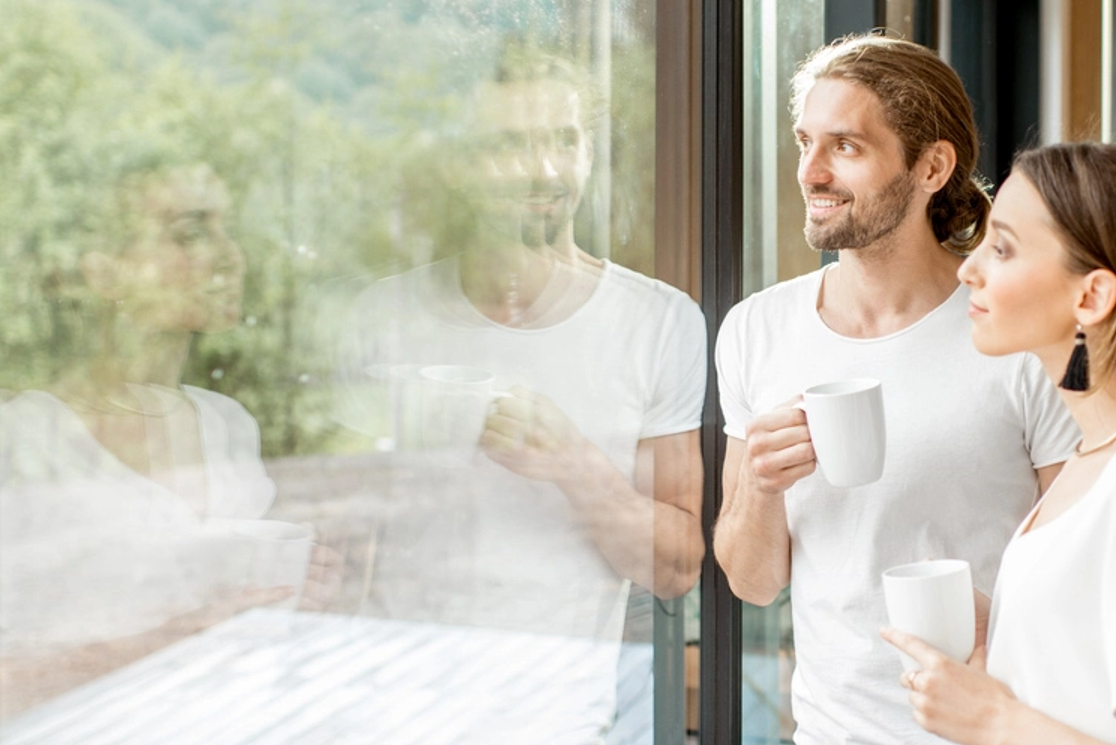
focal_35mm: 59
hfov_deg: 33.5
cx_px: 776
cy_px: 383
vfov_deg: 23.0
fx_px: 1830
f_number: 2.2
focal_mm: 35
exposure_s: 1/200
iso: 200
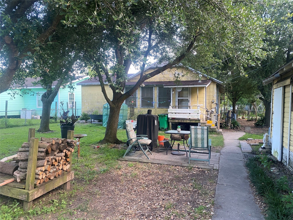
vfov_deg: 53.1
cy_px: 110
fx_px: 220
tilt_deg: -0.6
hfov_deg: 67.3
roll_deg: -0.3
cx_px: 146
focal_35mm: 26
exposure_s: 1/90
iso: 125
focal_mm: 4.25
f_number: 1.8
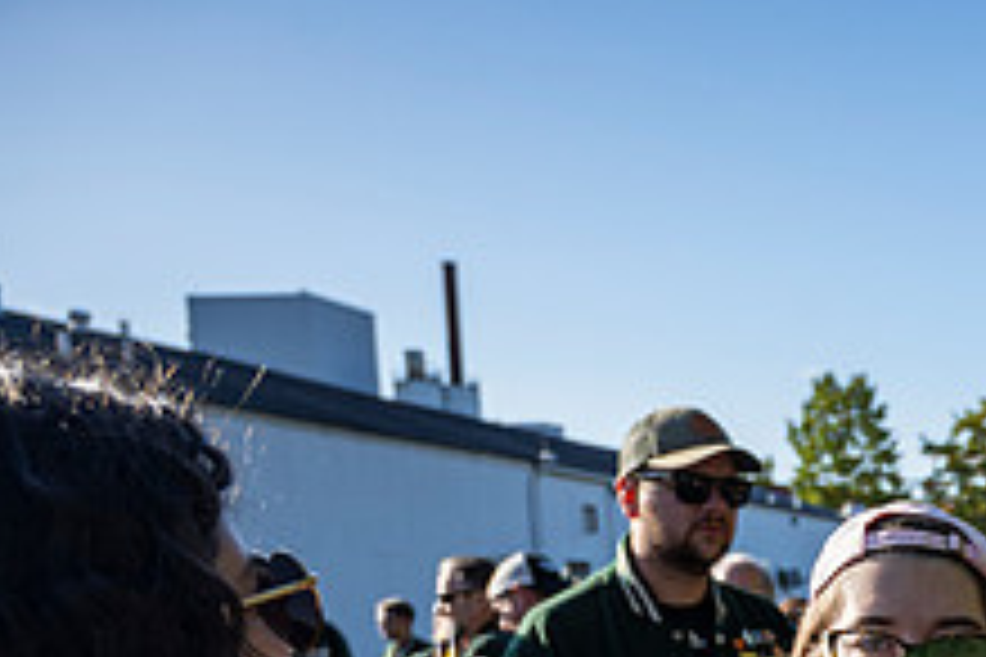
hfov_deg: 27.0
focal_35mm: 65
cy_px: 853
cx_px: 1216
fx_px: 1780
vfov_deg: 19.3
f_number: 4
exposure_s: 1/500
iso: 125
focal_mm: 24.5
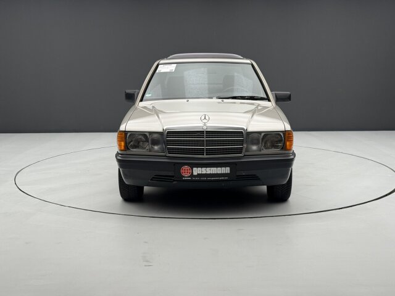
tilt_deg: -9.6
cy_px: 148
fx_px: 548
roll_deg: -0.3
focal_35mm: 48
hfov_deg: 39.7
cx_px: 198
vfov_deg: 30.3
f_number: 1.78
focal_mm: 6.76
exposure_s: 1/96
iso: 100
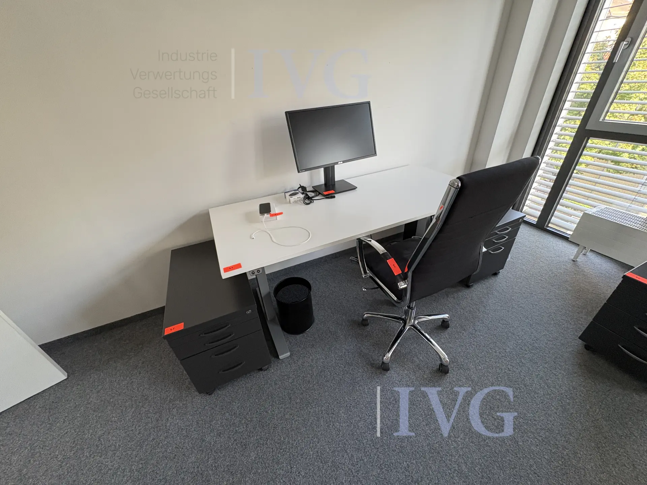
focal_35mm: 14
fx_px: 262
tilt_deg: -29.6
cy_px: 242
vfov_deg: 85.7
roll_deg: +5.9
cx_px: 324
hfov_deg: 102.1
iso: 250
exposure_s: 1/75
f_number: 2.2
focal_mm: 2.22
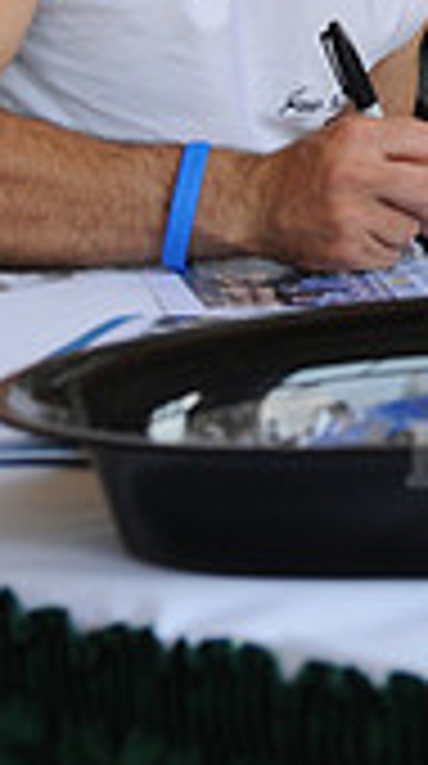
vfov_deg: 13.1
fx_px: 3265
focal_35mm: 161
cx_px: 942
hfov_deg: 7.1
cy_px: -65
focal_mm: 30
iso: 500
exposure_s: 1/400
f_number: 4.5
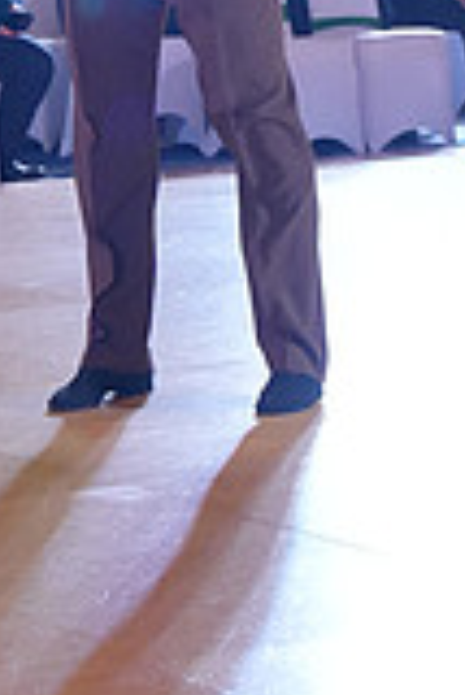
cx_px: 293
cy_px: -304
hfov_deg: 8.1
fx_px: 3286
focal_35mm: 170
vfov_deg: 11.6
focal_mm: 47
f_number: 4
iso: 4000
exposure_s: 1/400
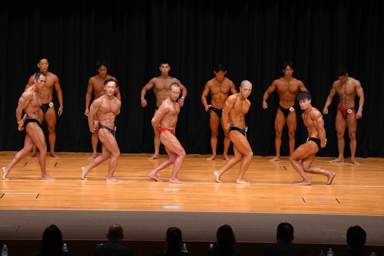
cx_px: 192
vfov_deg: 9.9
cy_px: 128
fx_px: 1471
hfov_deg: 14.9
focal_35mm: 138
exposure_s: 1/400
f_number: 5.6
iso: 3200
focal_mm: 92
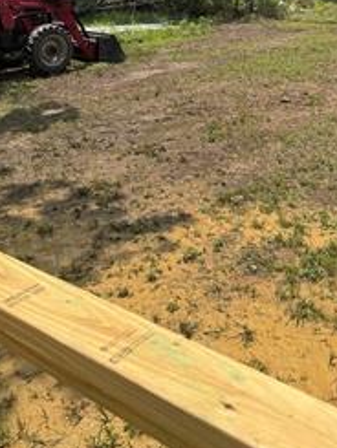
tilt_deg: -10.8
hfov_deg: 30.3
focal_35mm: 47
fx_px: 610
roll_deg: +0.8
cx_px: 264
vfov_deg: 38.3
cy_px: 64
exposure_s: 1/4310
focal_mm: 6.76
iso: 80
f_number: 1.78
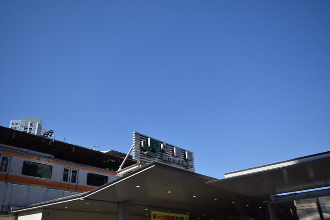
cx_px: 165
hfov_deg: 61.9
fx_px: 275
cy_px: 110
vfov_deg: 43.7
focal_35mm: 30
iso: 100
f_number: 4.5
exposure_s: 1/1600
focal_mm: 20
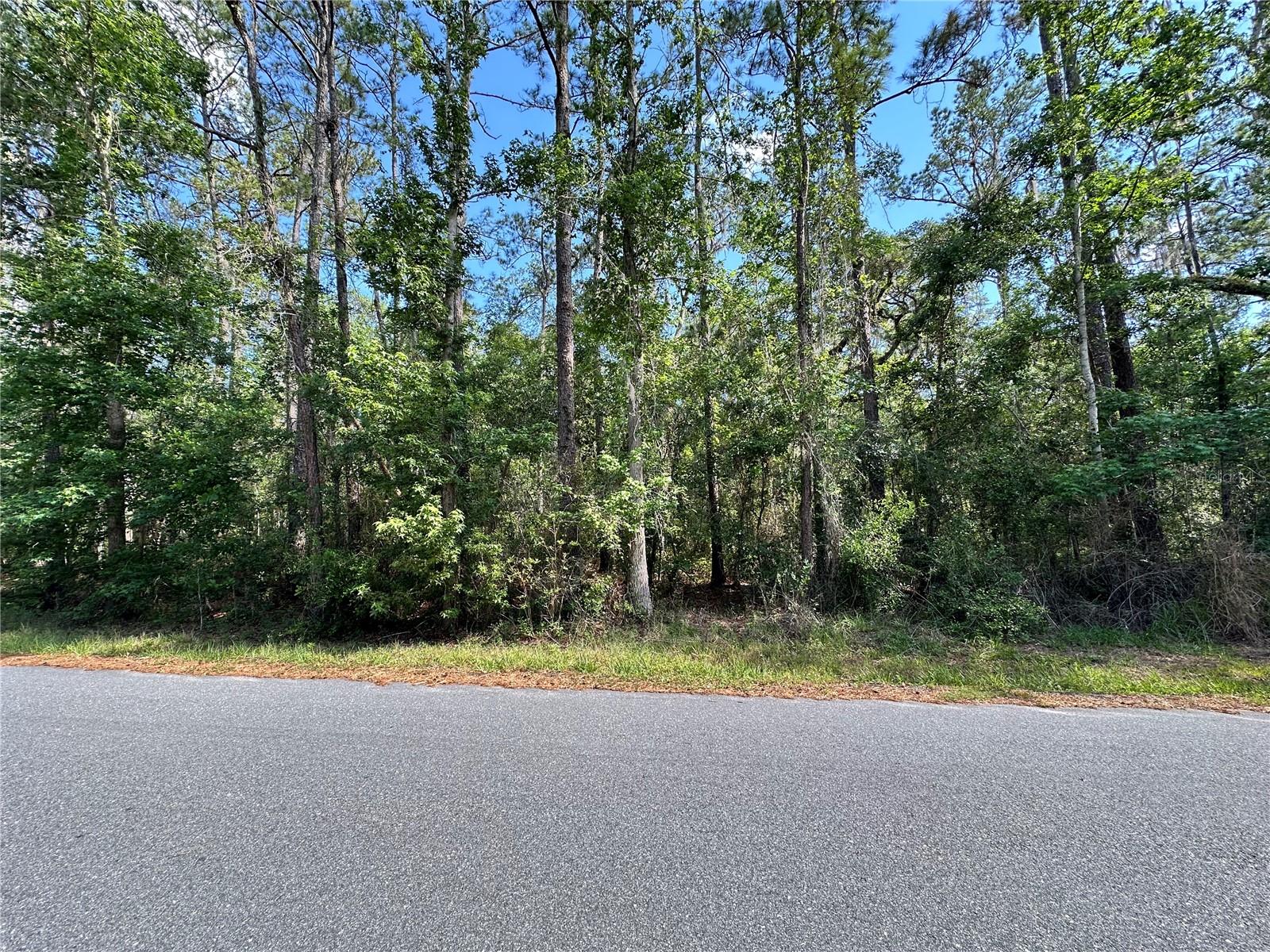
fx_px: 514
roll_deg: +1.2
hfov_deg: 102.1
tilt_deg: +7.7
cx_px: 635
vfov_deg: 85.7
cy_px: 476
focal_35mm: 14
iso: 40
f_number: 2.2
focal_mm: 2.22
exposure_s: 1/165
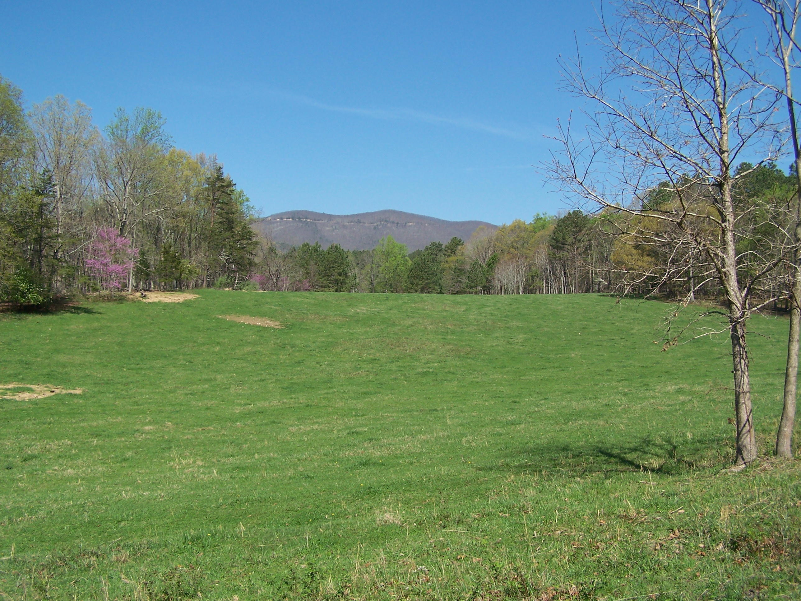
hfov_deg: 49.0
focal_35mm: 38
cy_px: 300
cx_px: 400
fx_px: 879
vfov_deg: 37.7
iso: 80
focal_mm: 6.3
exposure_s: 1/800
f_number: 4
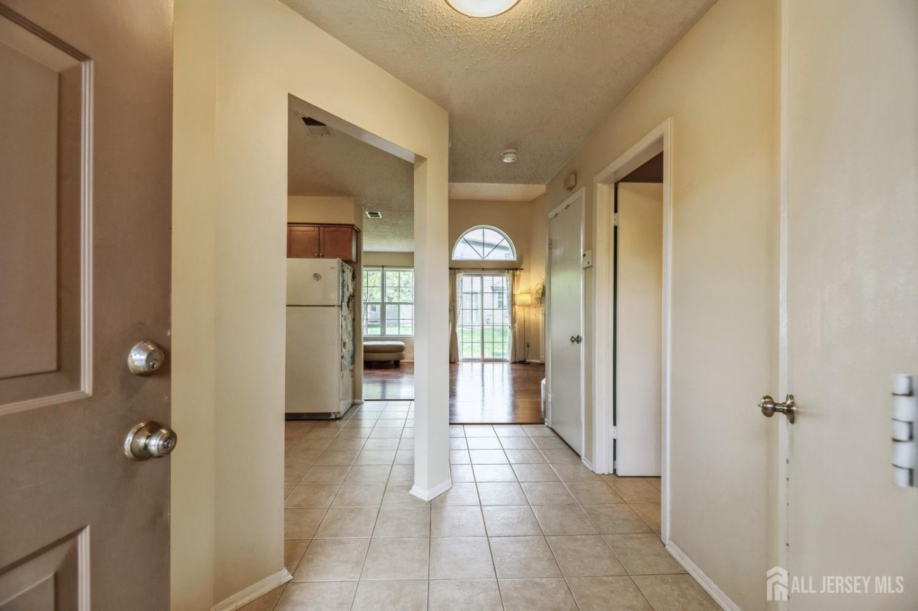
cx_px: 459
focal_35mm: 14
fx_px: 357
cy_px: 306
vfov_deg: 81.2
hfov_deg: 104.3
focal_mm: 14
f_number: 8
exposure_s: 1/40
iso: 200
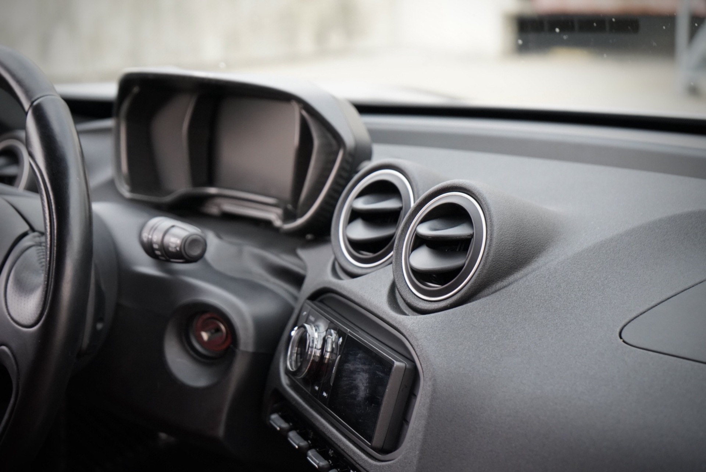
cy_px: 236
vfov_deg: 19.5
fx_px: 1374
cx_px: 353
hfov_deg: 28.8
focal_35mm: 70
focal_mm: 70
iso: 4000
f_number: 5.6
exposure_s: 1/160
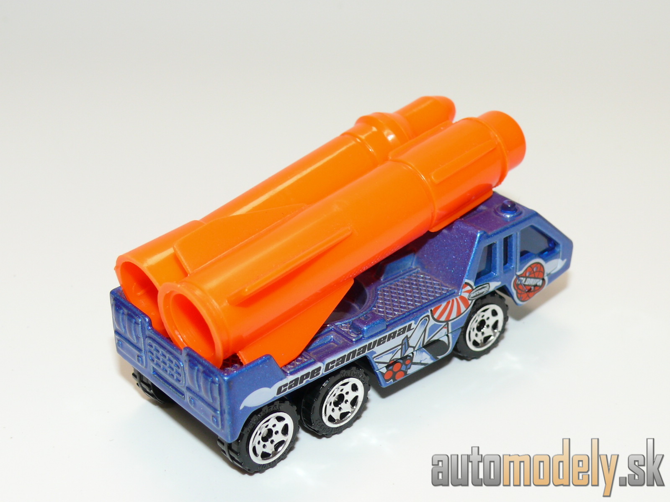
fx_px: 1297
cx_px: 335
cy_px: 251
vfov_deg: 21.9
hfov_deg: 29.0
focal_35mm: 67
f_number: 4
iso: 100
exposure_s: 1/30
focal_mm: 10.6
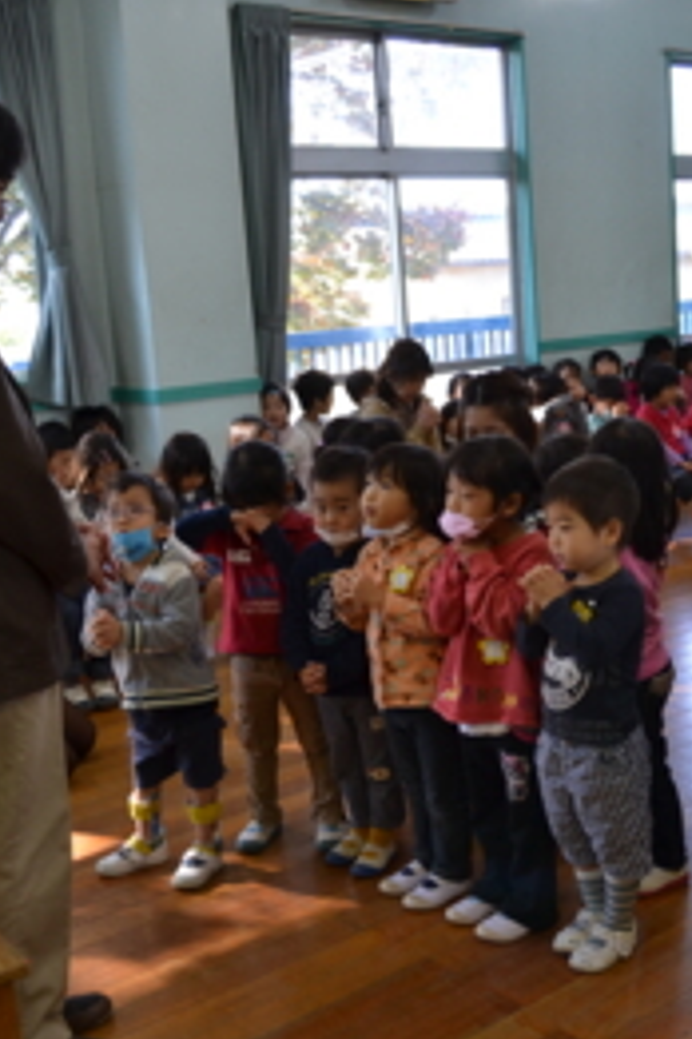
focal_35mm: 46
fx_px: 1326
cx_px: 493
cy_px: 527
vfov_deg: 42.7
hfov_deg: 28.9
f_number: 4.5
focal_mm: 20
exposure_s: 1/80
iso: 400
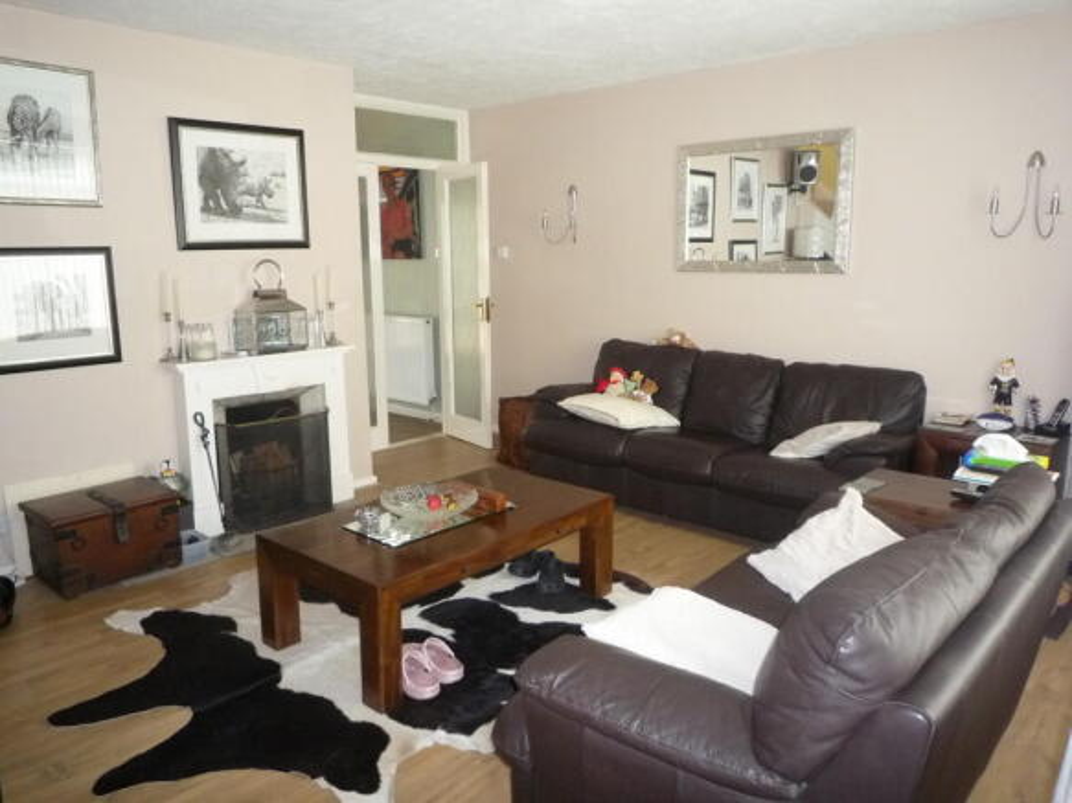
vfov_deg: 54.9
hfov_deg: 69.4
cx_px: 536
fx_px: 774
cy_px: 402
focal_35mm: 25
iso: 400
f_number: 2.8
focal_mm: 4.4
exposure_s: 1/30
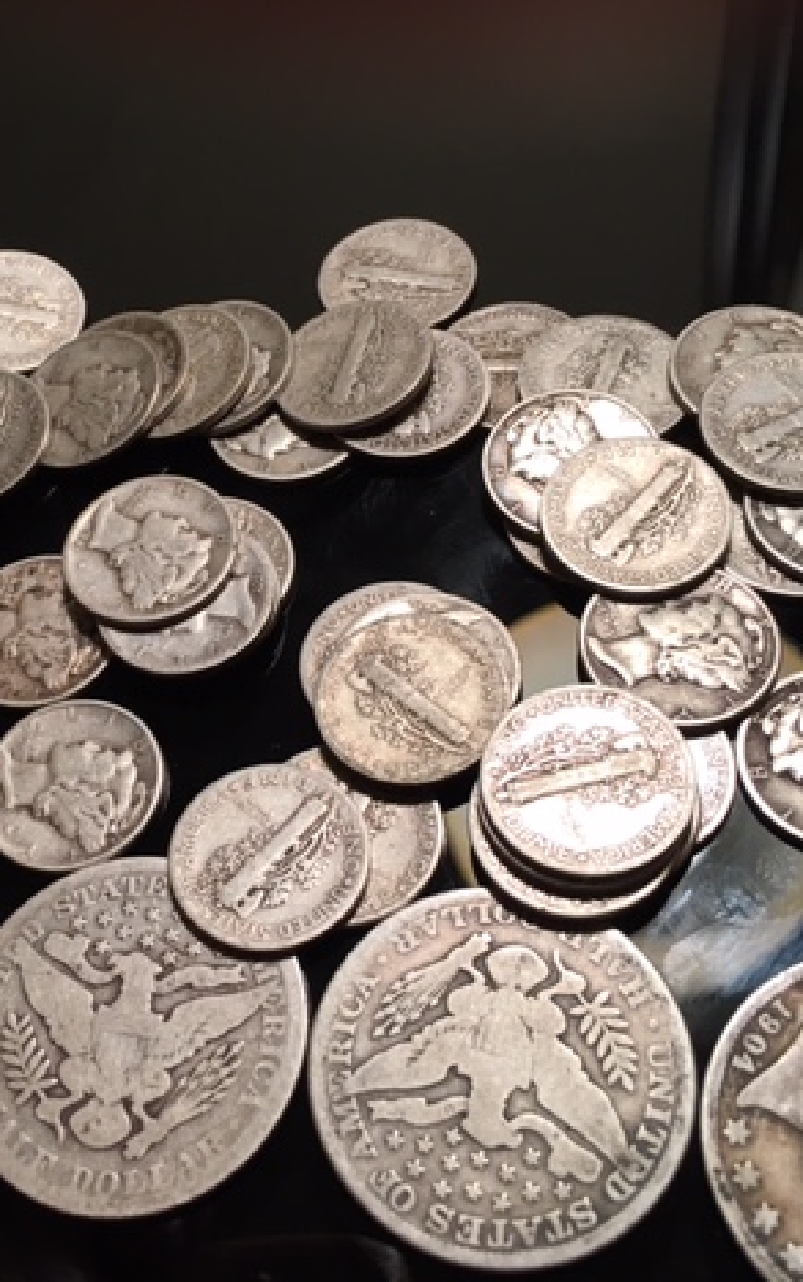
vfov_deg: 47.2
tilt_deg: -56.9
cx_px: 288
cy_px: 627
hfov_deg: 30.4
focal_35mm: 42
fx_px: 1469
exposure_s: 1/30
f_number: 2.2
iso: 40
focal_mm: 4.15
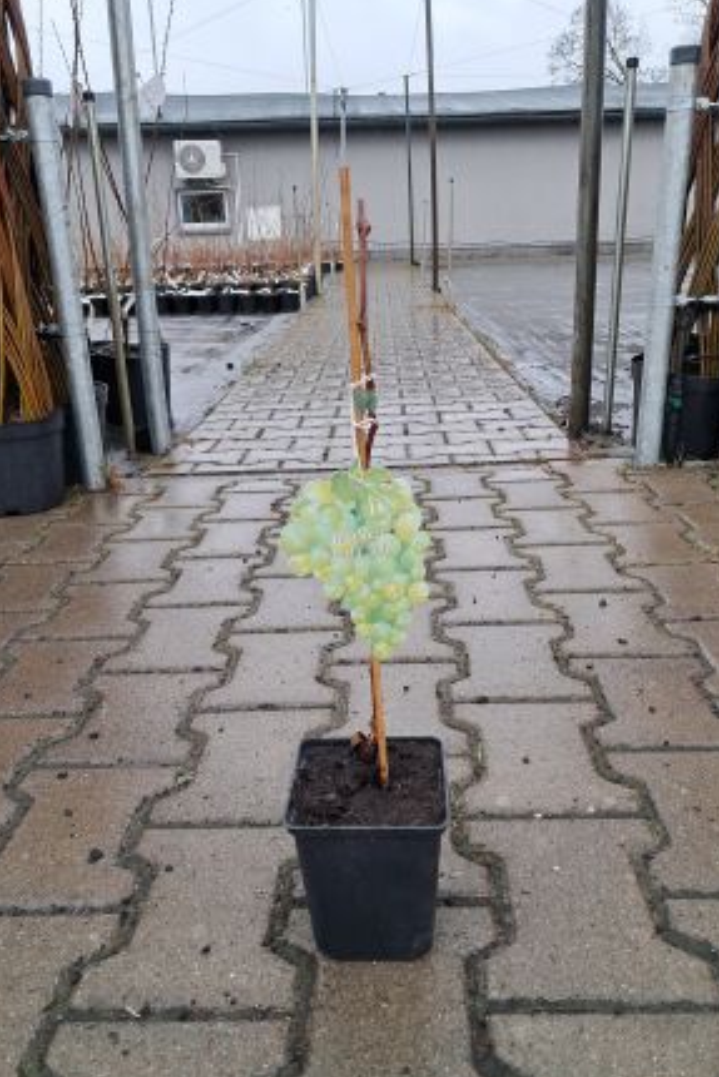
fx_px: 868
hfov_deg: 45.0
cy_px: 538
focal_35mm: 29
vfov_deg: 63.6
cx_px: 367
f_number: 1.8
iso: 50
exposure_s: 1/100
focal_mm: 4
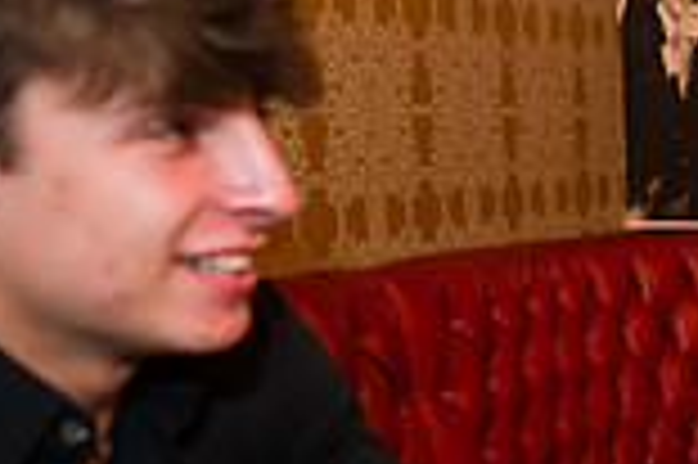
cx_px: 1131
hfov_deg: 18.7
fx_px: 1782
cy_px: 433
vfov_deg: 14.7
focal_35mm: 92
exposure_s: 1/200
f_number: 3.2
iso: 1250
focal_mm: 24
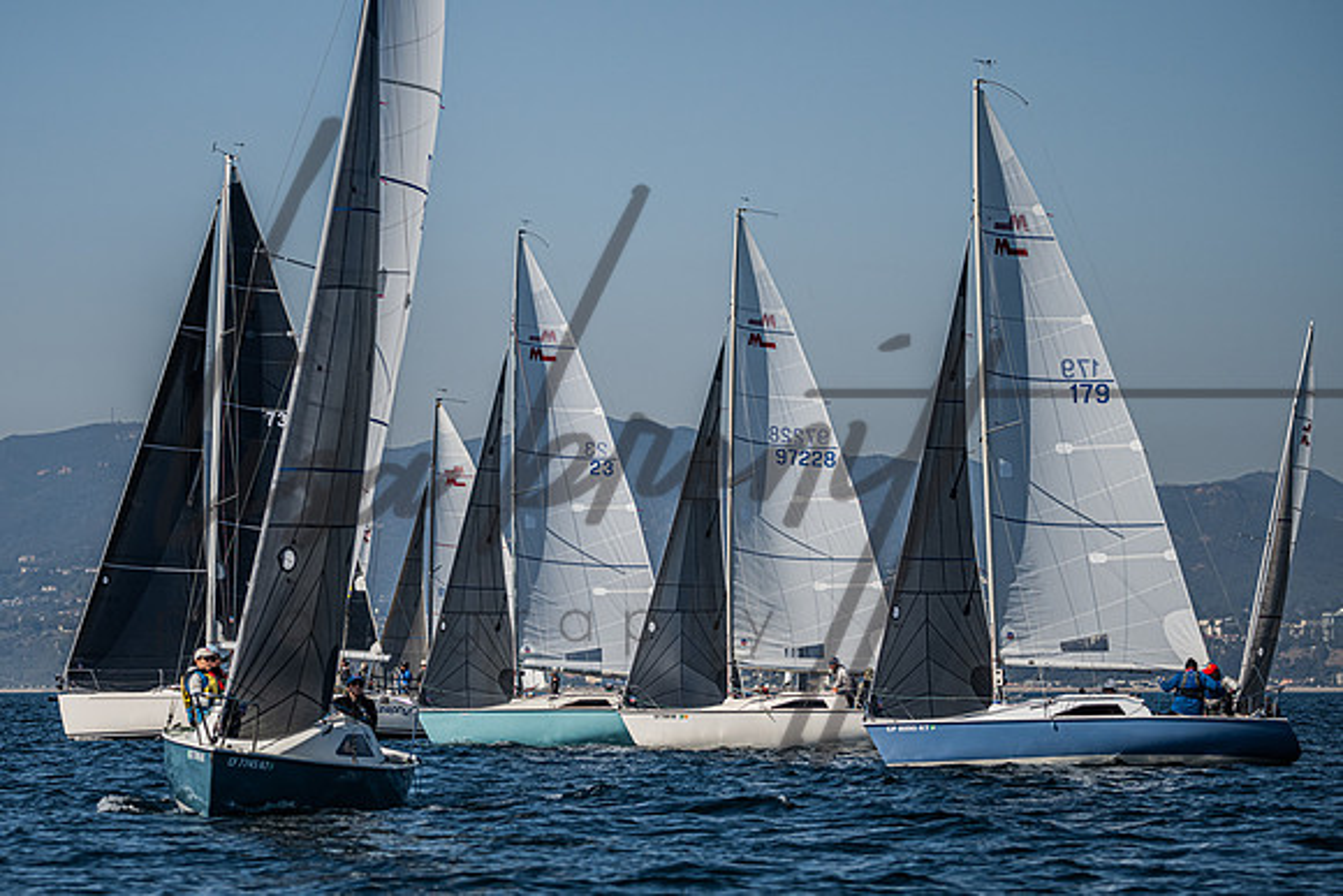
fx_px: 6118
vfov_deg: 8.4
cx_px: 499
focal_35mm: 164
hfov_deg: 12.5
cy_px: 416
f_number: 4.8
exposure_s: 1/5000
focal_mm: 130
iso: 400
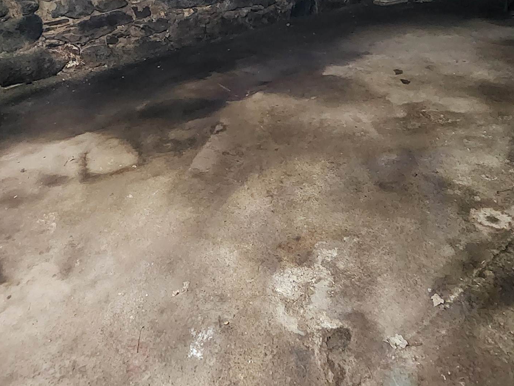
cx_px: 275
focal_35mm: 28
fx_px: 416
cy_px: -21
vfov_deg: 41.5
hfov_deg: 63.4
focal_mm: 2.2
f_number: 2.2
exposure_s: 1/24
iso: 1250
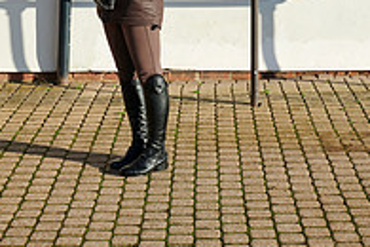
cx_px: 224
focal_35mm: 104
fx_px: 1069
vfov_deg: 12.6
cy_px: -113
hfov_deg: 19.6
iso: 100
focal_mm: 35
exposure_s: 1/160
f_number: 8
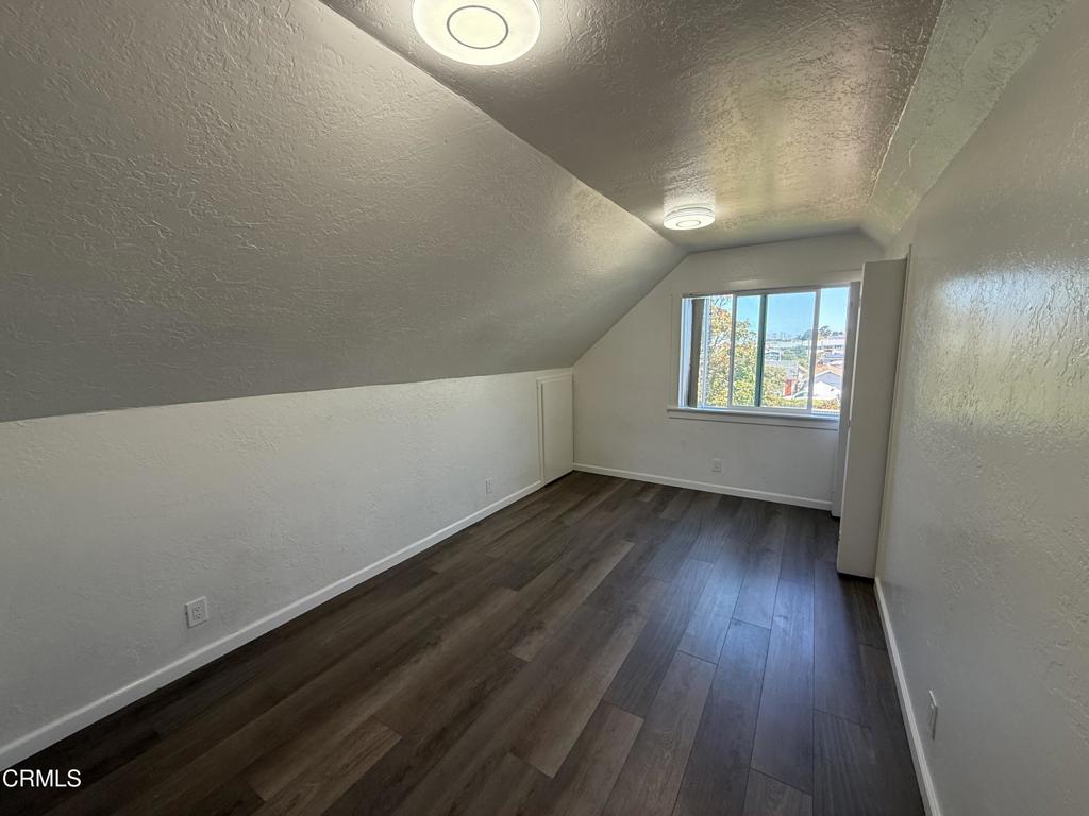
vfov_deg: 85.7
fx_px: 440
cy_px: 408
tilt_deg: -7.5
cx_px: 544
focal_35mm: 14
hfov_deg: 102.1
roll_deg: +0.6
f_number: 2.2
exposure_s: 1/120
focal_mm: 2.22
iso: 125
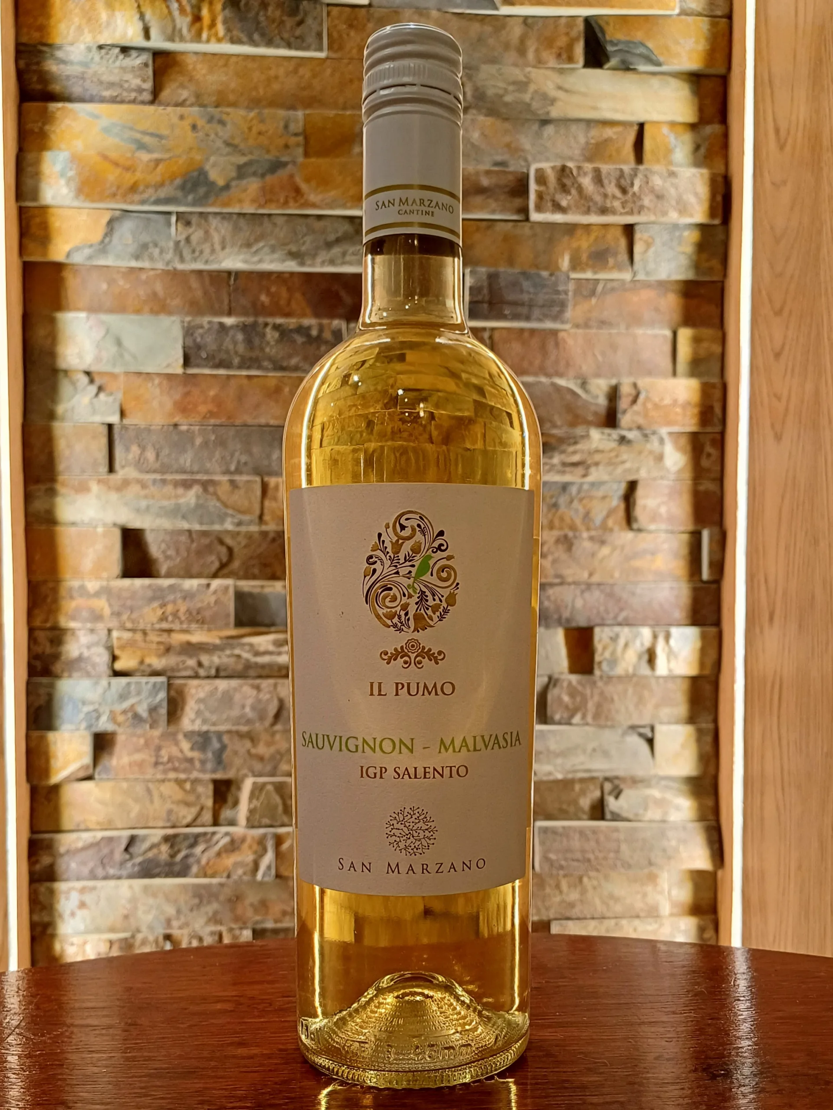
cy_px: 555
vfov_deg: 69.4
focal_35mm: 25
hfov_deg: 54.9
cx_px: 416
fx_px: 802
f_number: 1.8
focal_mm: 4.65
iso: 250
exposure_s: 1/50
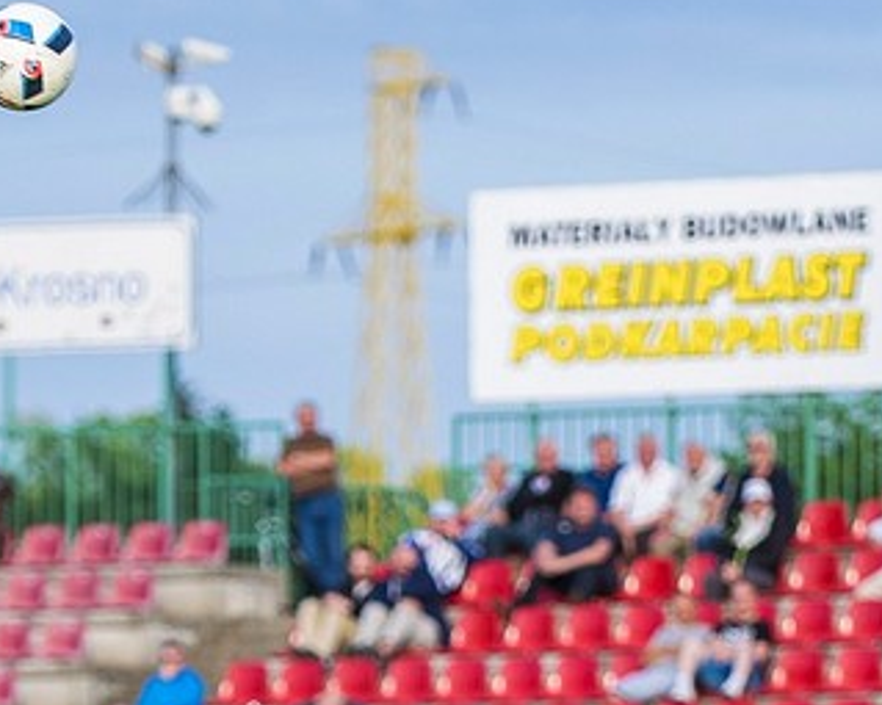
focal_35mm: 353
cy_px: 817
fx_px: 9212
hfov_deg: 5.5
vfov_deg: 4.4
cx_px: 506
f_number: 2.8
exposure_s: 1/1600
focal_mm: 120
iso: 400
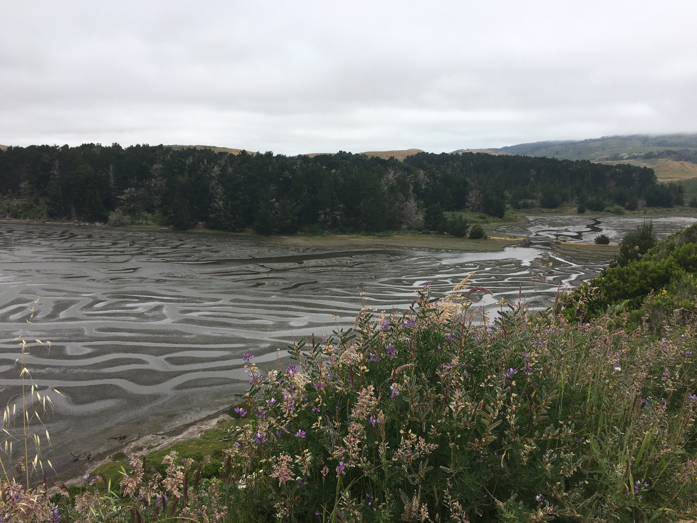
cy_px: 262
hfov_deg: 61.7
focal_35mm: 29
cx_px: 348
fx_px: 584
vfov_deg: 48.2
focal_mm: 4.15
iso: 25
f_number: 2.2
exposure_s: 1/1451
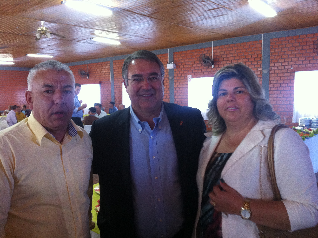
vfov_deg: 40.6
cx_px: 159
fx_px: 321
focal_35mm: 35
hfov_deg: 52.7
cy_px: 119
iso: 250
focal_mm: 3.85
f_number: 2.8
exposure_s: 1/15
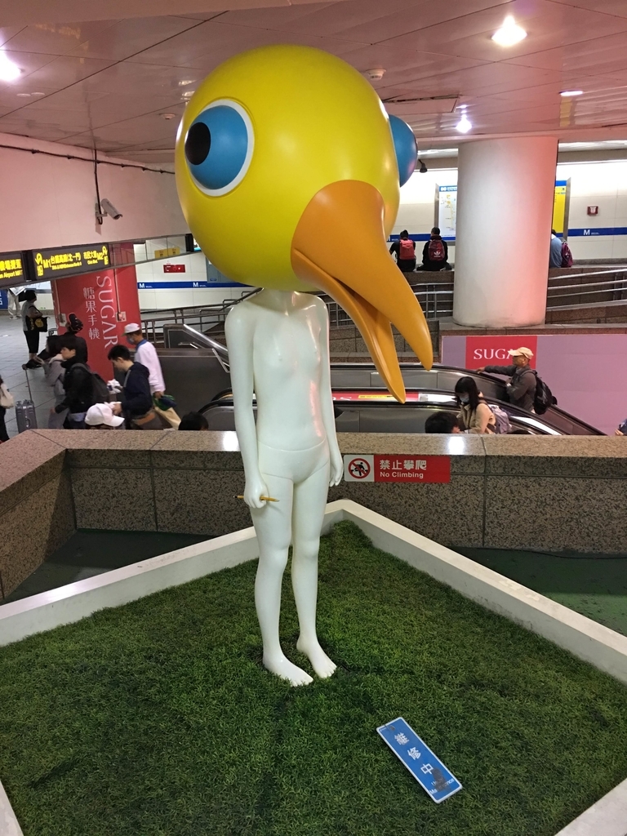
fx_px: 700
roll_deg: +1.8
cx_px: 314
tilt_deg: -15.8
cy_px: 418
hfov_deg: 48.2
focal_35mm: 29
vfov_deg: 61.7
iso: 100
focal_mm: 4.15
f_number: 2.2
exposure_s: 1/15
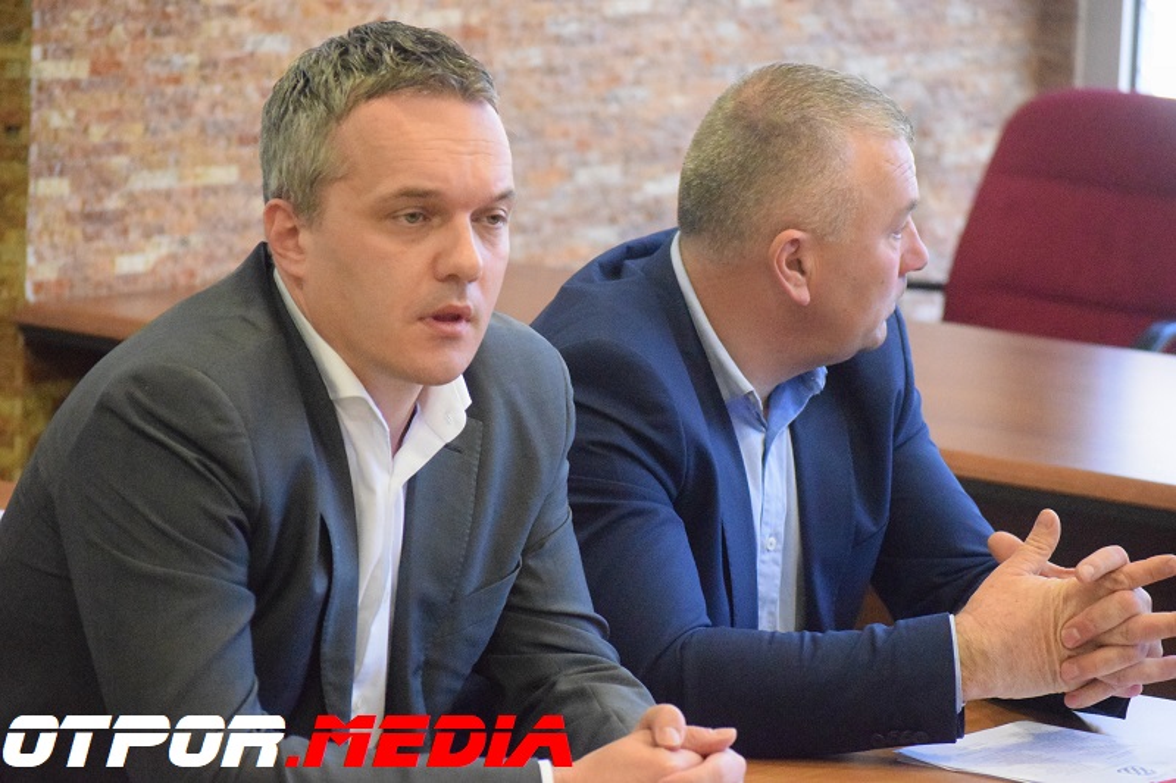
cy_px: 392
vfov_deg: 9.1
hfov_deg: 13.7
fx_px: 4899
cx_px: 588
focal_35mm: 150
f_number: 4.5
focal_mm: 100
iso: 12800
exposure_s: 1/320
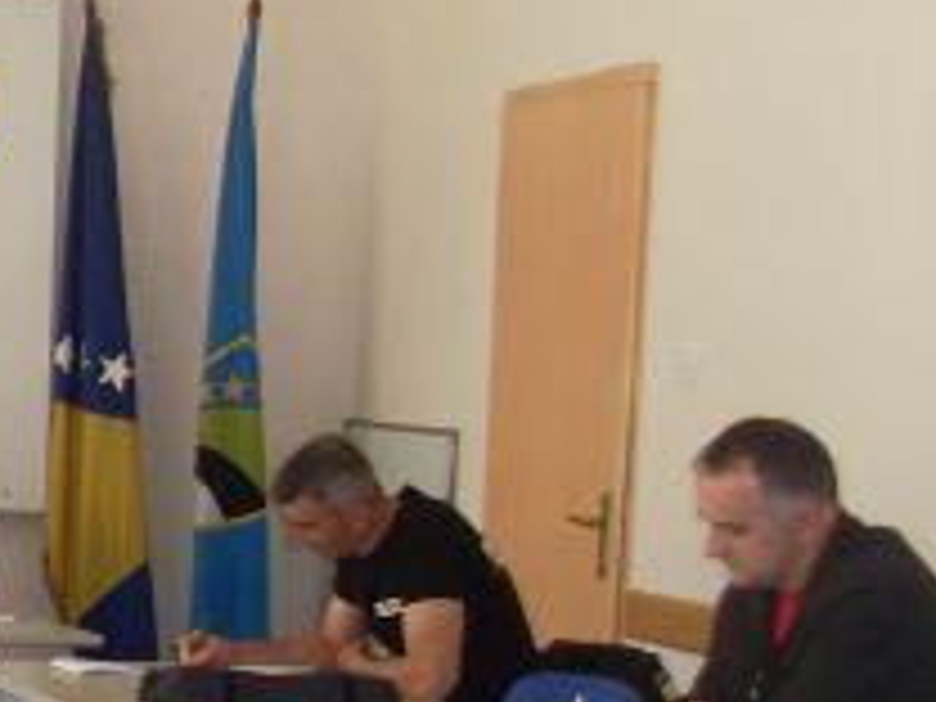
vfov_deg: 12.4
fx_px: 3164
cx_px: -490
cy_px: 846
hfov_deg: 15.5
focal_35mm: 117
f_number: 3
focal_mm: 6.3
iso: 120
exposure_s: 1/45
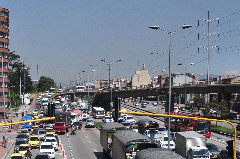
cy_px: 145
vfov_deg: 22.4
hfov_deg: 33.2
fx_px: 393
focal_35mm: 59
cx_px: 56
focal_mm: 20
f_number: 3.5
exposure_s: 1/8000
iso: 500
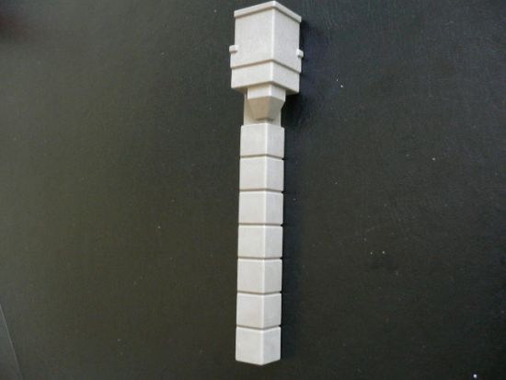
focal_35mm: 35
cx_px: 253
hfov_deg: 52.6
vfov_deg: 40.7
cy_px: 190
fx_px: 512
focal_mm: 5.8
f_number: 2.8
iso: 200
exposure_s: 1/8
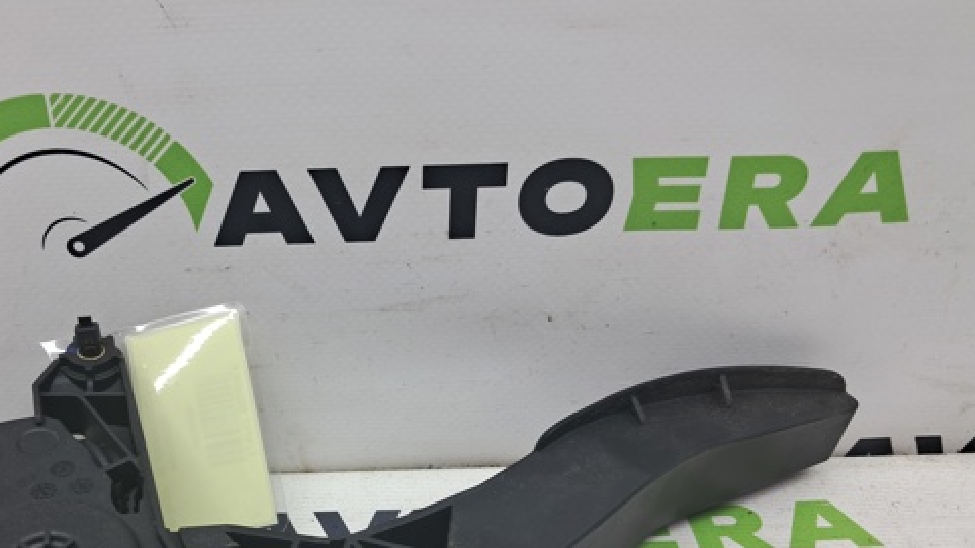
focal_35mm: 39
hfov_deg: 50.9
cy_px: 450
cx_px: 350
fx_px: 1008
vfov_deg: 29.6
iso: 50
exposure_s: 1/50
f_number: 1.8
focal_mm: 4
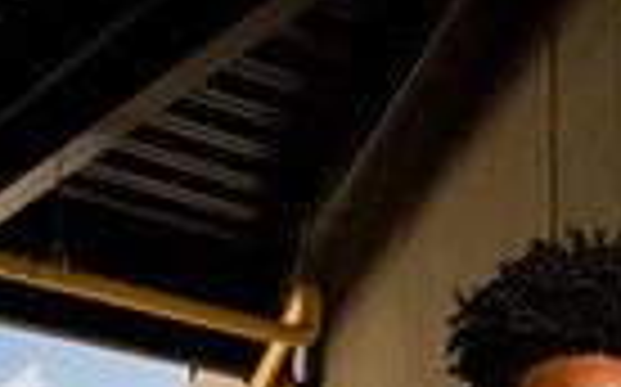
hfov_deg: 17.2
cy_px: 999
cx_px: 522
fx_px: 2029
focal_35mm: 120
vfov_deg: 9.4
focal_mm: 36
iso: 64
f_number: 6.3
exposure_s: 1/250
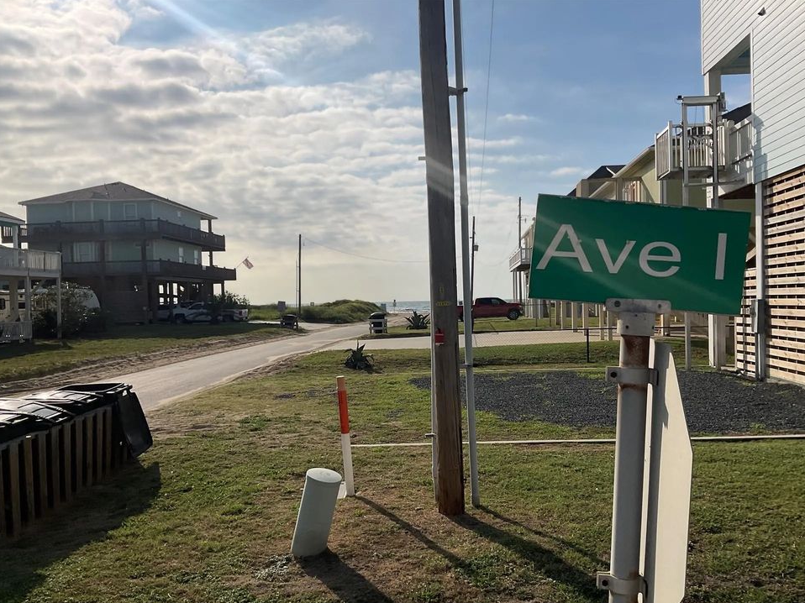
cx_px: 408
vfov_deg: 45.4
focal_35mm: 31
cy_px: 320
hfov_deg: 58.4
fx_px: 721
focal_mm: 3
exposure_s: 1/7407
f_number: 1.8
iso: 16
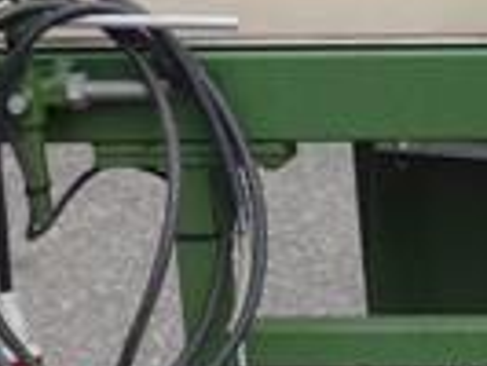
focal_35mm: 270
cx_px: 969
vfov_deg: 5.5
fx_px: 3802
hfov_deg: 7.1
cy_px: 523
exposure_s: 1/250
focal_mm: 28
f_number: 8
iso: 160
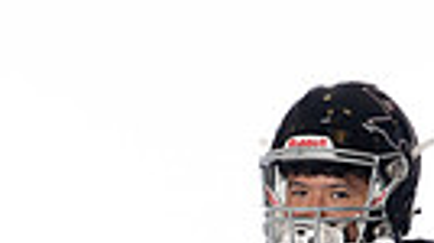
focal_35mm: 148
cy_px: 619
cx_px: 236
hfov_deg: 14.5
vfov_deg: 7.5
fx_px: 1701
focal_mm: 42
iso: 400
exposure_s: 1/250
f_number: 4
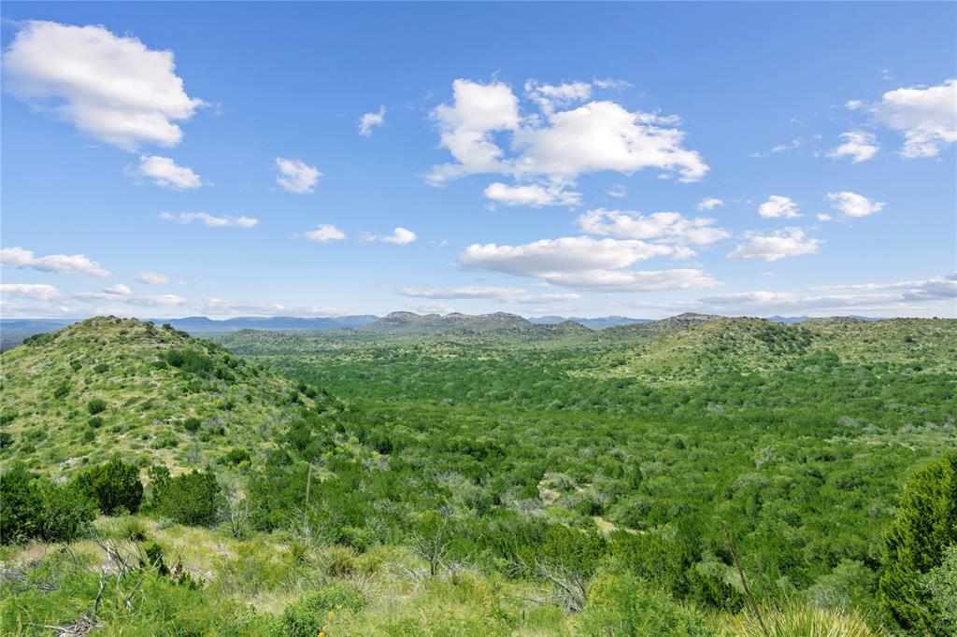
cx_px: 478
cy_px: 318
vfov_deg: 45.6
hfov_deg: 64.6
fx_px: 757
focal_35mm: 28
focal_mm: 28.5
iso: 80
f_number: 11
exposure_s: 1/125
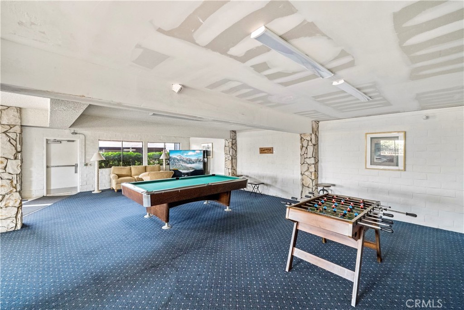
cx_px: 232
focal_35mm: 14
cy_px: 155
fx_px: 180
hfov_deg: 104.2
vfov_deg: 81.2
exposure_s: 1/10
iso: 12800
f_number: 14
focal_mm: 14
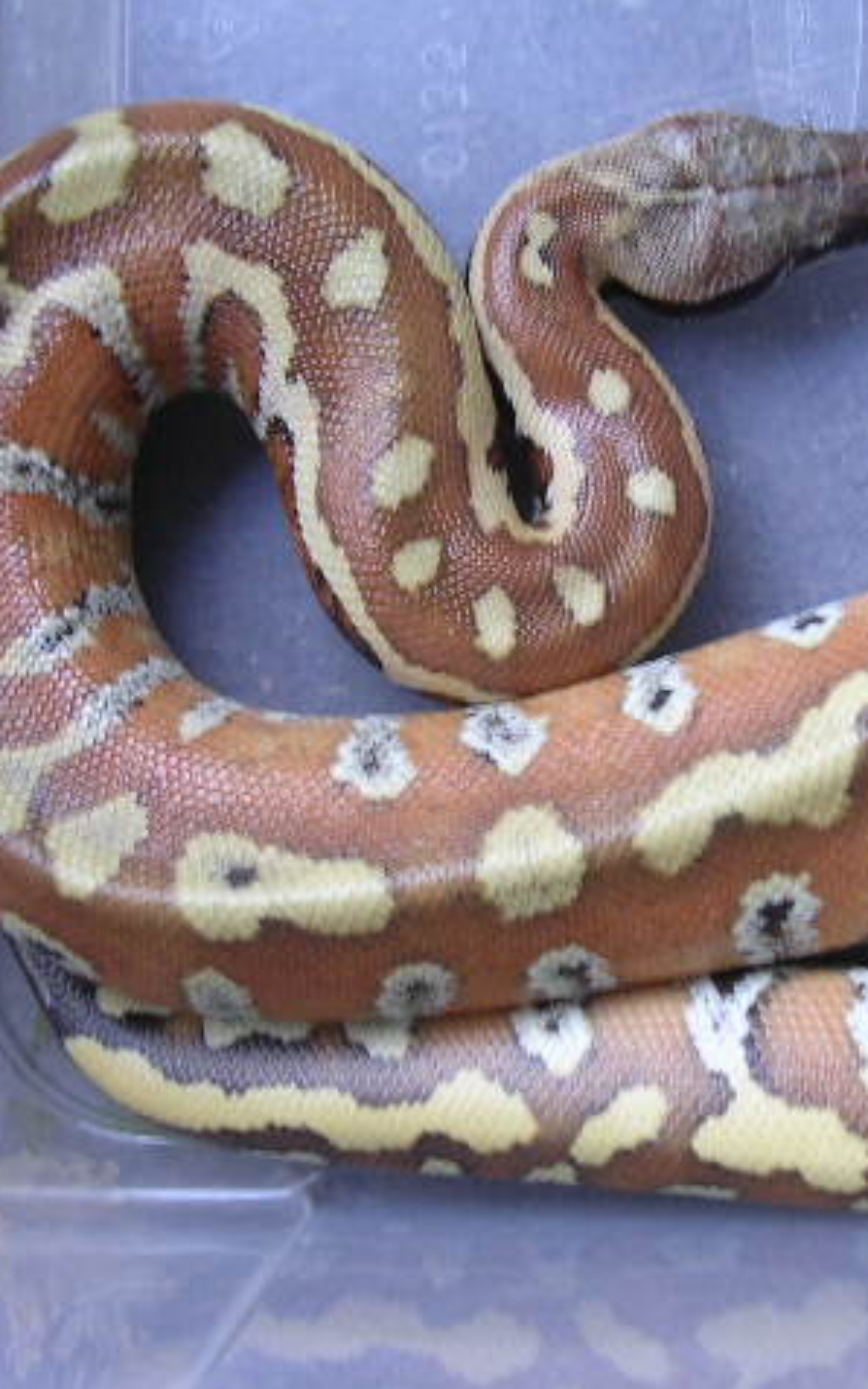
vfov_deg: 37.5
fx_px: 2044
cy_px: 696
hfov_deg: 23.8
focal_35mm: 54
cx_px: 632
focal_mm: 5.8
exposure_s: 1/10.5
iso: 100
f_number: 2.8
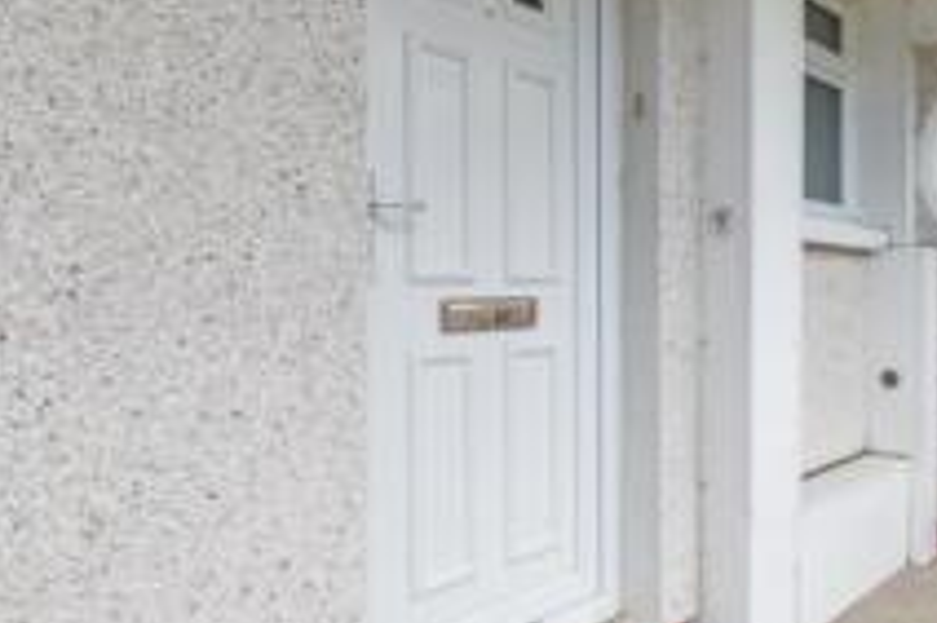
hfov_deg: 67.1
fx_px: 702
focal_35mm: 27
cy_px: 334
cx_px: 535
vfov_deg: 47.8
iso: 800
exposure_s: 1/15
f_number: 5.6
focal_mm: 12
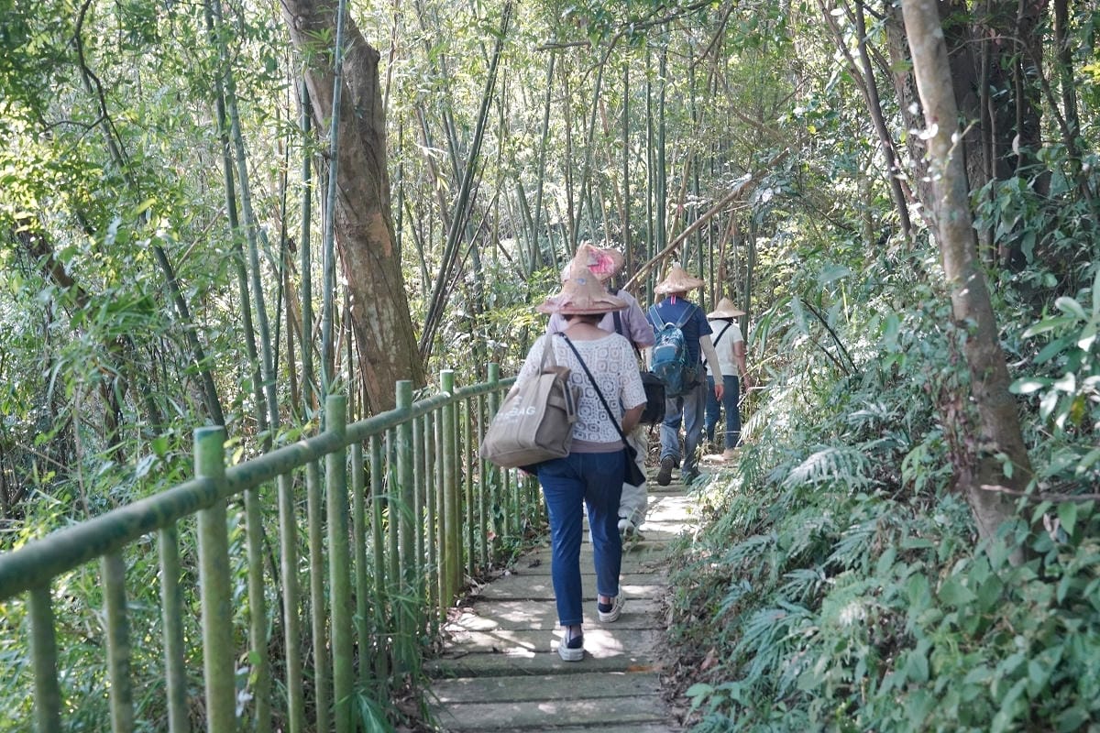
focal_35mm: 36
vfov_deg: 36.9
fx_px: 1100
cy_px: 366
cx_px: 550
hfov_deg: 53.1
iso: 1600
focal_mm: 36
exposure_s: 1/160
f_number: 4
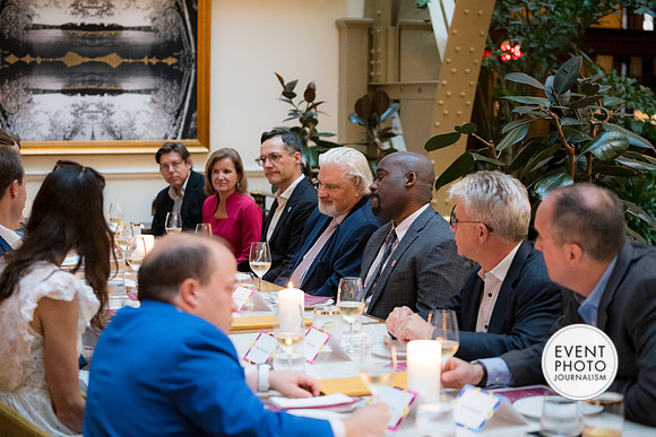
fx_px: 1276
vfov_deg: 19.5
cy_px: 218
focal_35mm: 70
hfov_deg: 28.8
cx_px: 328
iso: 6400
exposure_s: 1/125
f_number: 2.8
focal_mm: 70
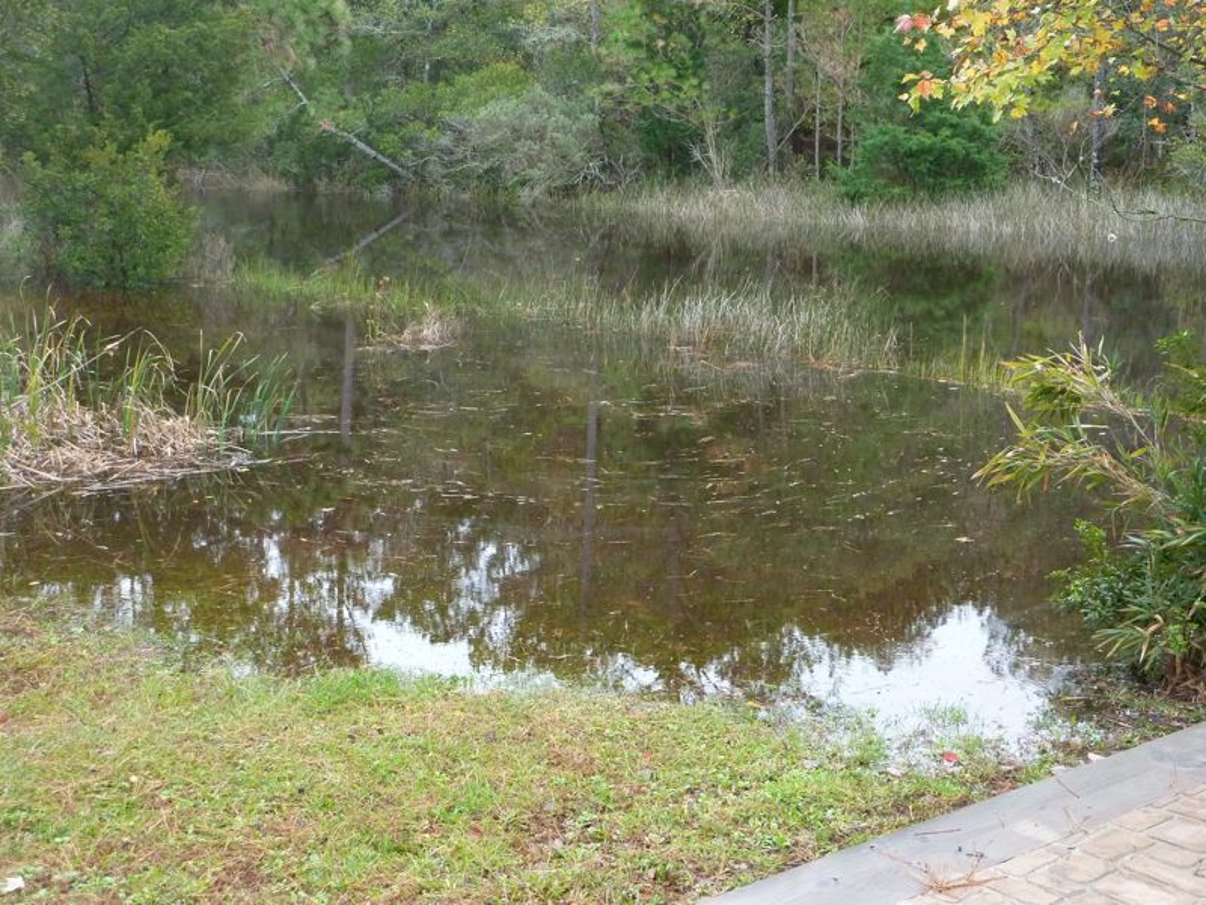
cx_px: 603
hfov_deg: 36.8
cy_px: 452
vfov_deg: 28.0
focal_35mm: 52
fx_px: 1812
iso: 400
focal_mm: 8.5
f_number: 3.8
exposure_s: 1/25
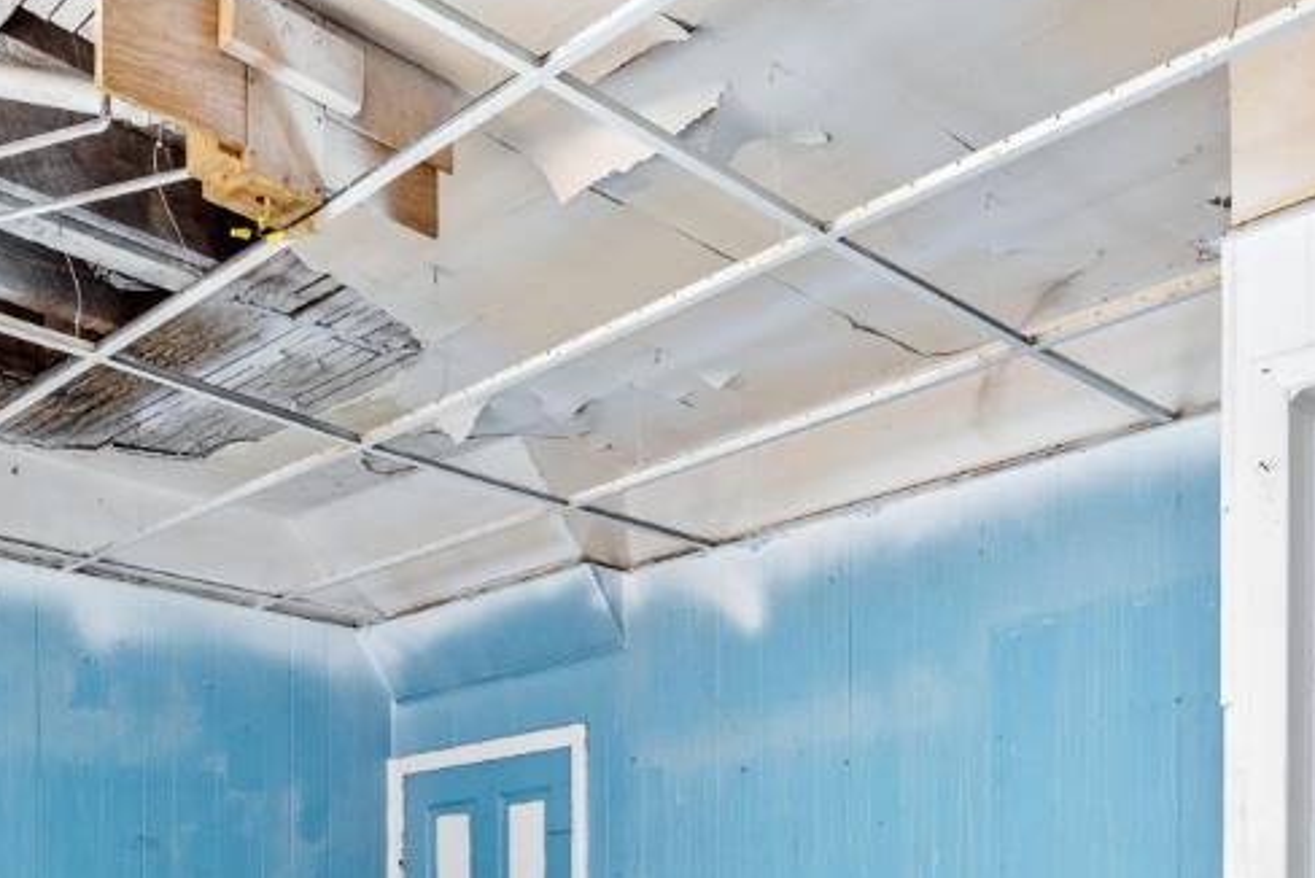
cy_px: 1048
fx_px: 1572
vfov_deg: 27.5
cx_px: 542
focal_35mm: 43
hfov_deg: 45.2
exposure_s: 1/8
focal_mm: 14
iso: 400
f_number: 7.1
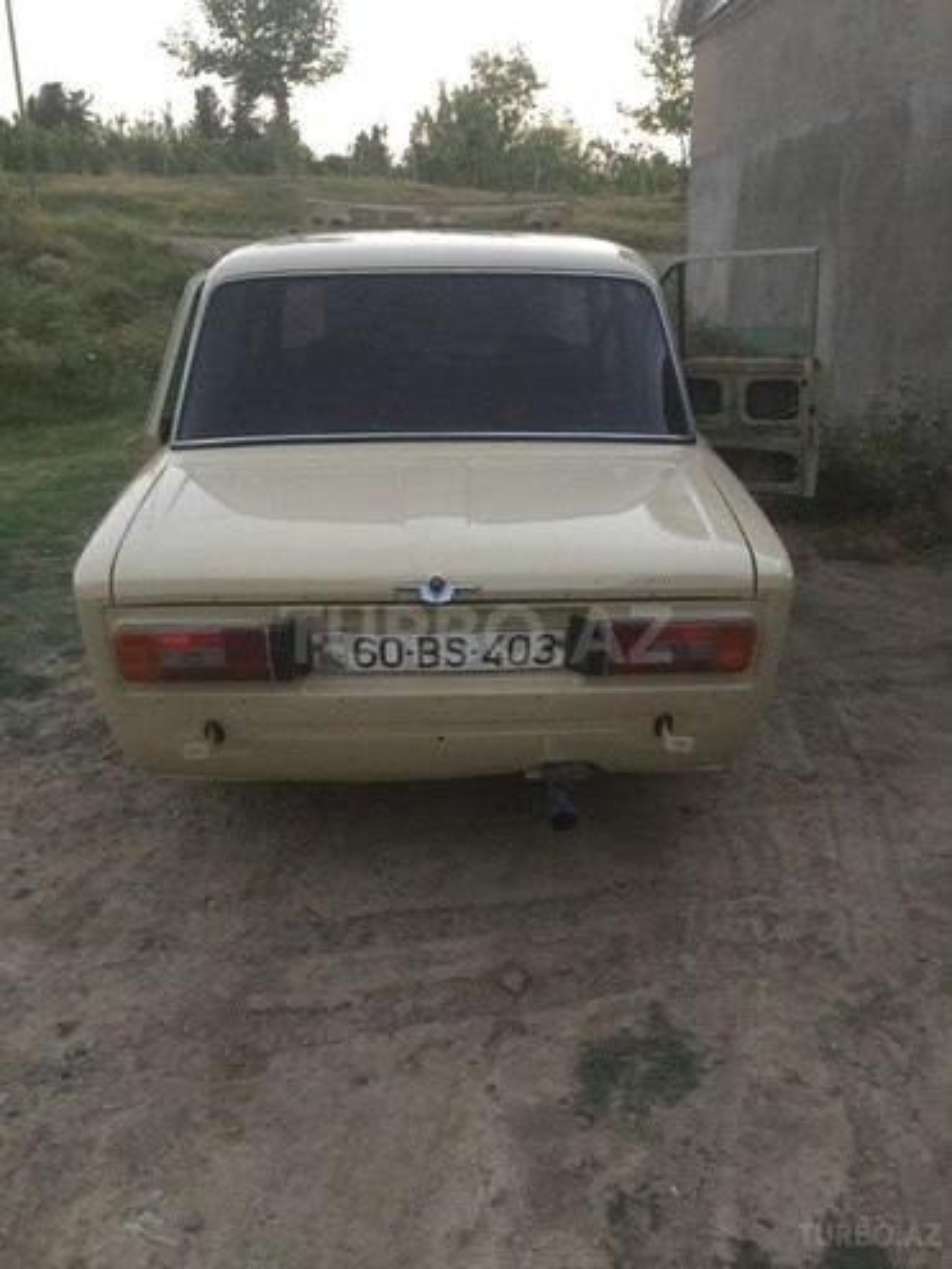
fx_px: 1063
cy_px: 634
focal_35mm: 29
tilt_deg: -18.0
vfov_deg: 61.7
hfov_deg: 48.2
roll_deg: +0.1
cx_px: 476
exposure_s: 1/33
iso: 250
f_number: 2.2
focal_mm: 4.15
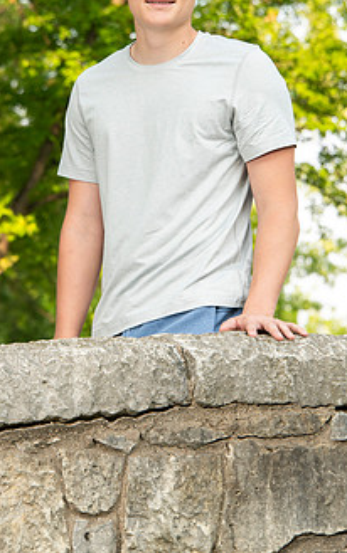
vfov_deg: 10.4
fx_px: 3052
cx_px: 140
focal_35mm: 202
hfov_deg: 6.5
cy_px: 176
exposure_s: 1/160
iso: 320
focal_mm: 145
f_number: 7.1
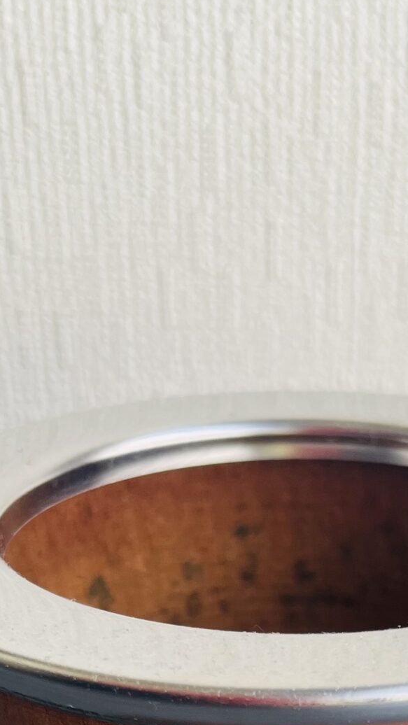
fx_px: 1346
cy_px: 889
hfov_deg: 17.1
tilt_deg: -33.5
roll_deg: -0.2
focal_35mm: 70
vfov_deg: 26.5
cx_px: 313
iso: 32
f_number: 1.6
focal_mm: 4.2
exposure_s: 1/203
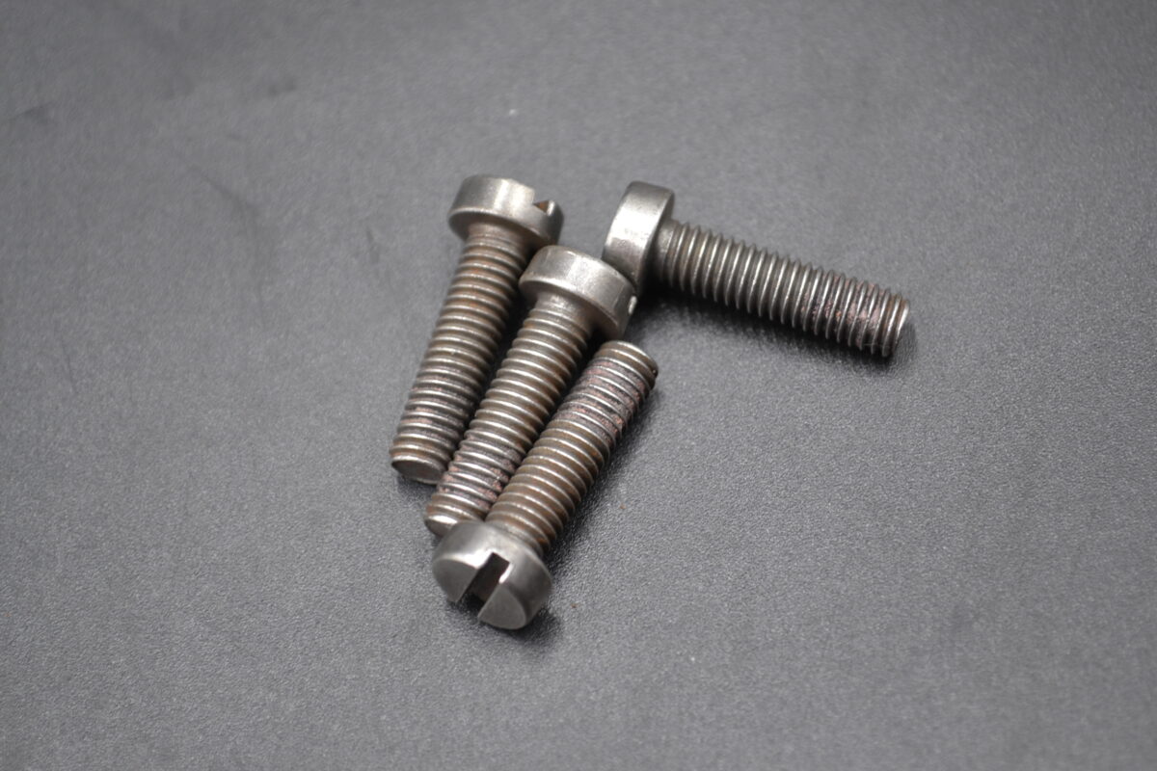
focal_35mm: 82
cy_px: 386
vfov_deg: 16.6
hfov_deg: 24.6
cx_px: 578
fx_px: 2651
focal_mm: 55
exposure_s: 1/25
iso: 400
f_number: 5.6
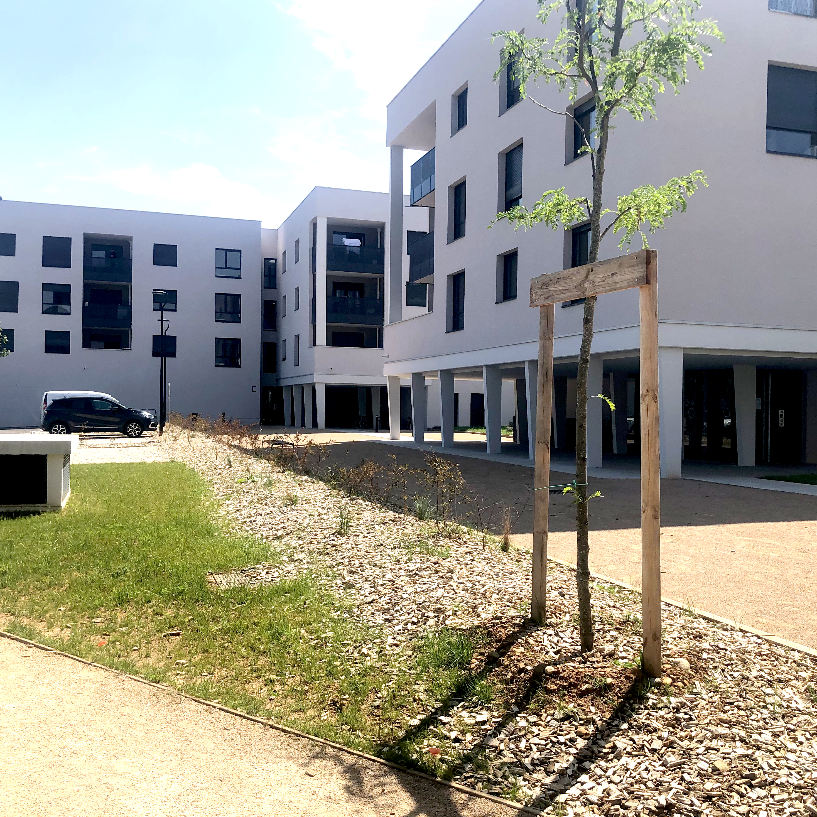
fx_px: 908
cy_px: 404
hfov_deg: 48.4
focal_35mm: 34
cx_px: 421
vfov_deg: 48.4
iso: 20
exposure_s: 1/2000
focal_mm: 3.99
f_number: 1.8
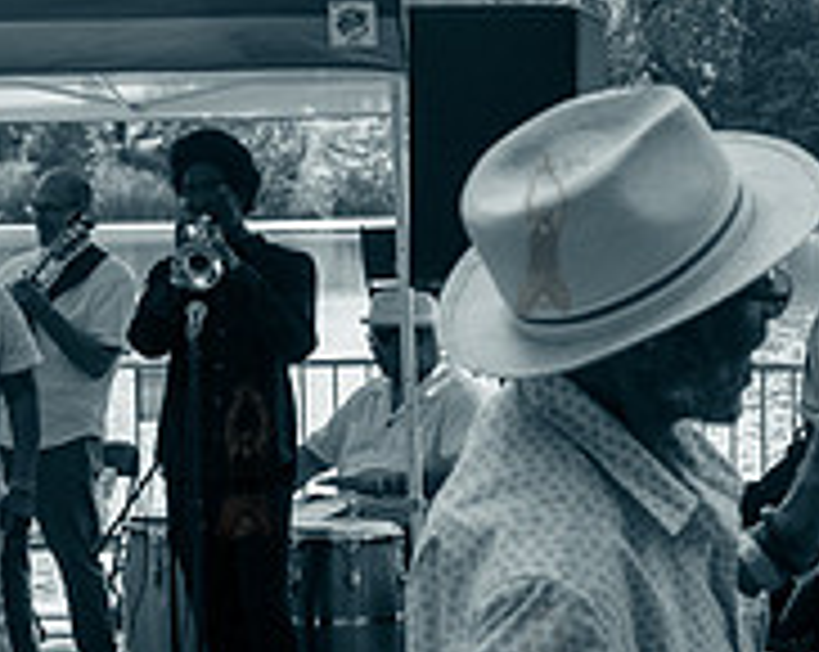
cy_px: 405
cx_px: 1080
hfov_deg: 16.0
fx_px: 2759
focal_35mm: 114
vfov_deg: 13.5
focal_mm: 35
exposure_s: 1/1600
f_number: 4.5
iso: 640
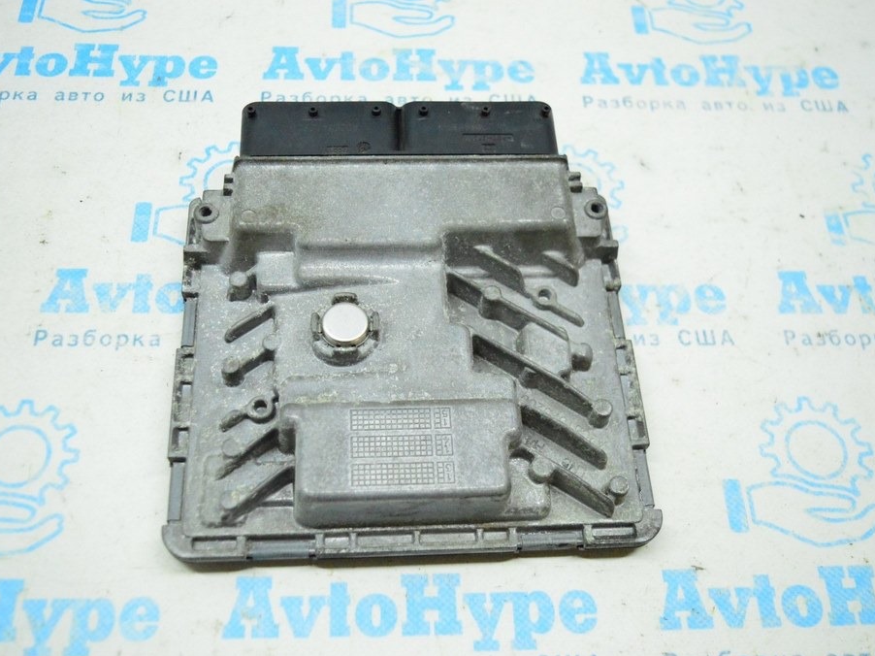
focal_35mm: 36
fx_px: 910
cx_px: 396
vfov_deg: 39.6
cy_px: 329
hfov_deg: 51.3
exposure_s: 1/640
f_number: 4
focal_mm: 22
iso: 6400
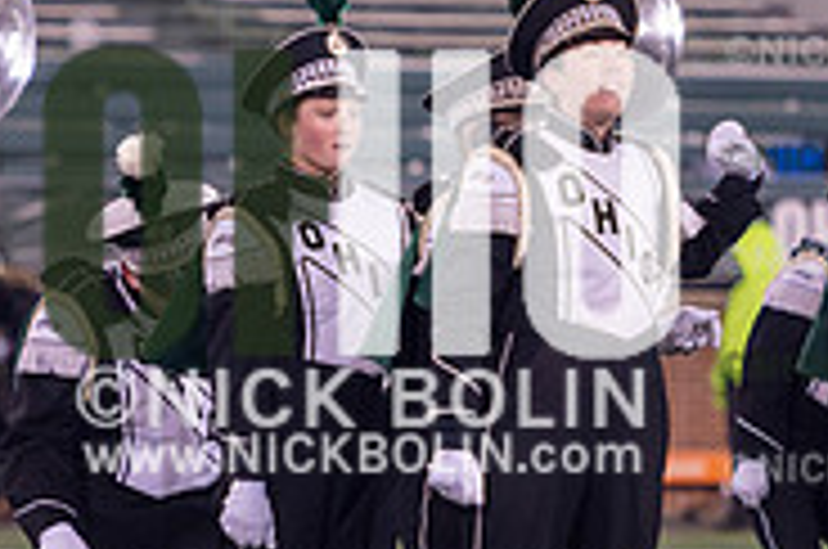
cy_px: 263
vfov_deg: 2.9
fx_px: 10883
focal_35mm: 474
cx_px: 360
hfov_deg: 4.4
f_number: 2.8
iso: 2500
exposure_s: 1/1250
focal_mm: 150
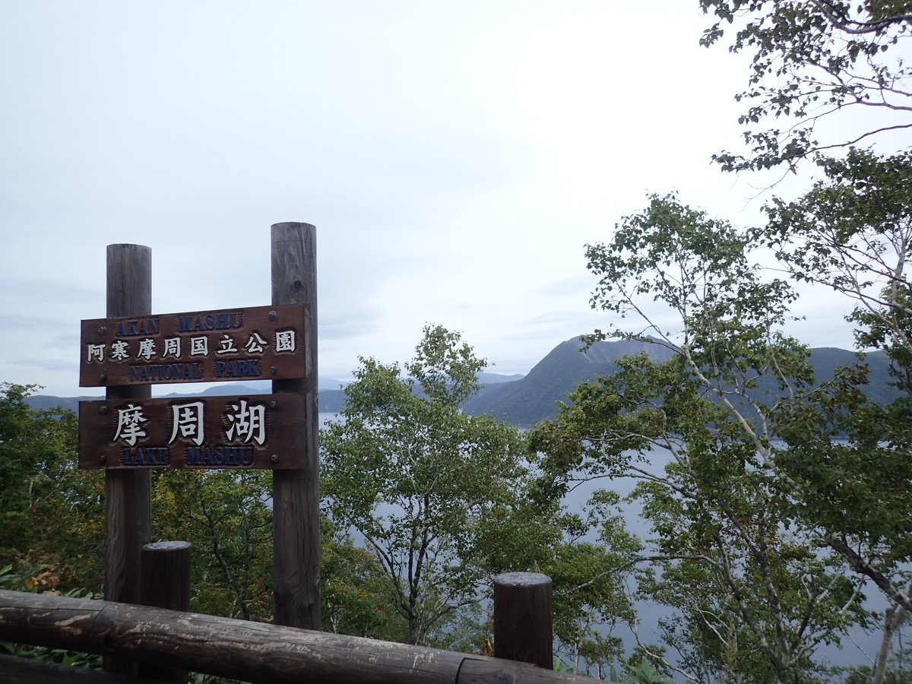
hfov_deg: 69.4
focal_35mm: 25
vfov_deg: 54.9
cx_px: 456
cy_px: 342
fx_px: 659
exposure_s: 1/800
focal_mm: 4.5
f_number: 2
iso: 100
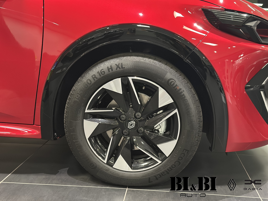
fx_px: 372
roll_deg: -1.6
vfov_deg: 30.3
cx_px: 134
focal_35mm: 48
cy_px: 100
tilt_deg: -11.4
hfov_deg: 39.7
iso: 800
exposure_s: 1/40
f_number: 1.78
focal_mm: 6.86
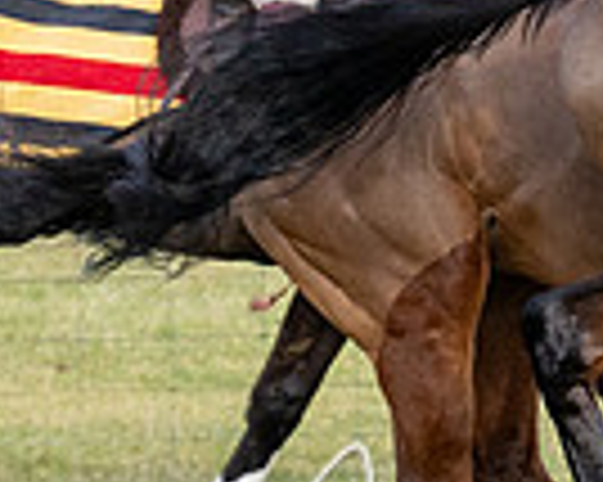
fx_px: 11253
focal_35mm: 631
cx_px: 1198
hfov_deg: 3.1
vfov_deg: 2.5
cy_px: 350
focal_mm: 74
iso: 400
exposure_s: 1/1000
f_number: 5
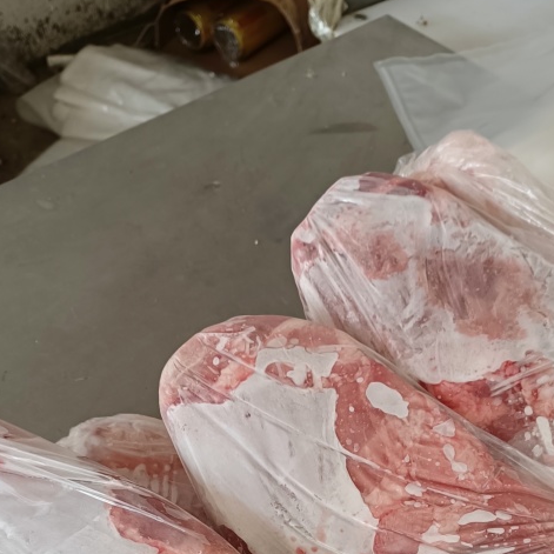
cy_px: 584
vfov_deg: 29.1
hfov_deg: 31.1
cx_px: 418
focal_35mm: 54
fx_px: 978
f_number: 1.9
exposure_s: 1/50
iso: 473
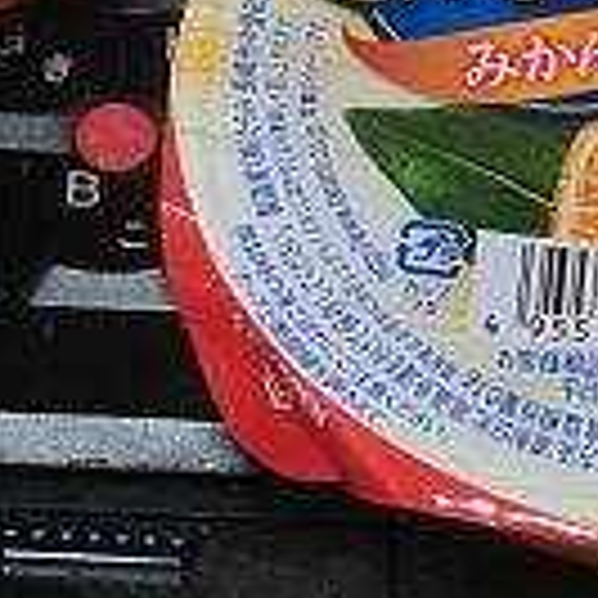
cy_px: -63
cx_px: 279
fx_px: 4261
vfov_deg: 8.0
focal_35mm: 218
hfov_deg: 8.0
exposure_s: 1/30
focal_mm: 12.9
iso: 800
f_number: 4
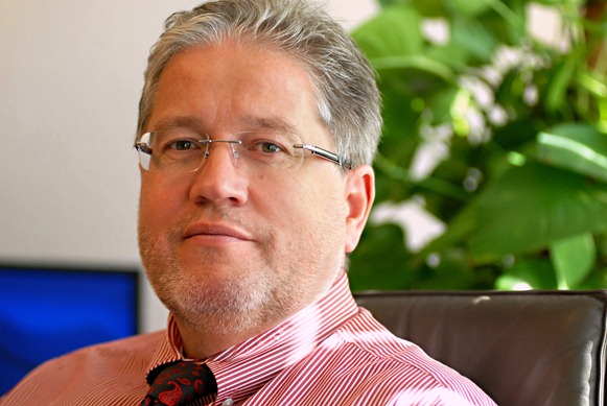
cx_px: 304
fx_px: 2026
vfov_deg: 11.5
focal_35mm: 120
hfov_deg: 17.0
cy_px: 203
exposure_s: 1/400
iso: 640
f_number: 2.8
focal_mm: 80
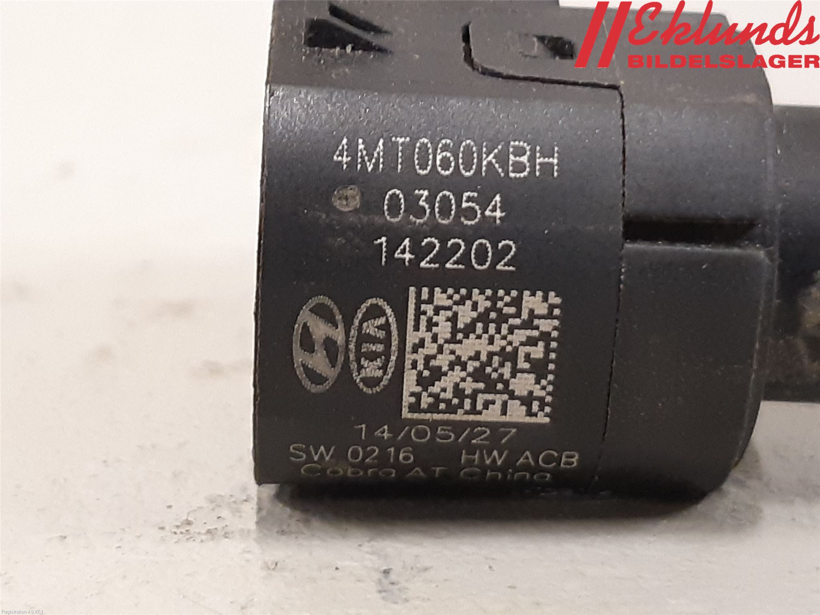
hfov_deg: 67.3
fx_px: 616
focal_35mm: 26
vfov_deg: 53.1
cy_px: 308
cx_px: 410
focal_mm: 3.93
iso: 250
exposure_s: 1/33
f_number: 1.7
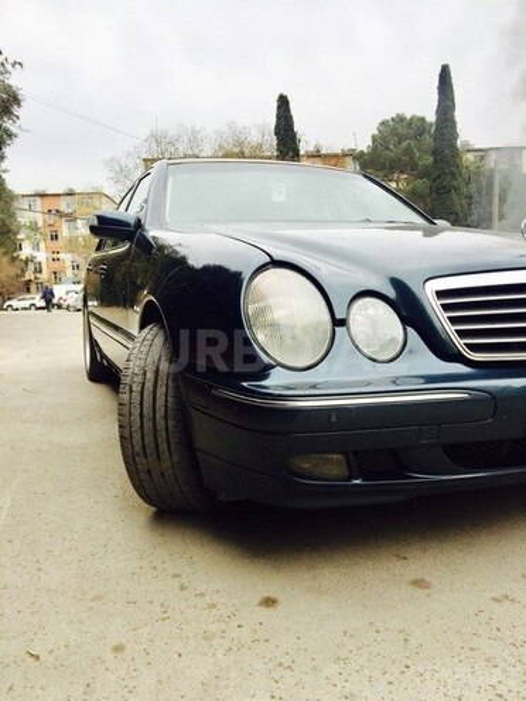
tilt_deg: -6.8
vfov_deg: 61.7
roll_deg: +1.6
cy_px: 350
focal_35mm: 29
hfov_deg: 48.2
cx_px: 263
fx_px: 588
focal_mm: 4.15
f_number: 2.2
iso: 32
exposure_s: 1/335
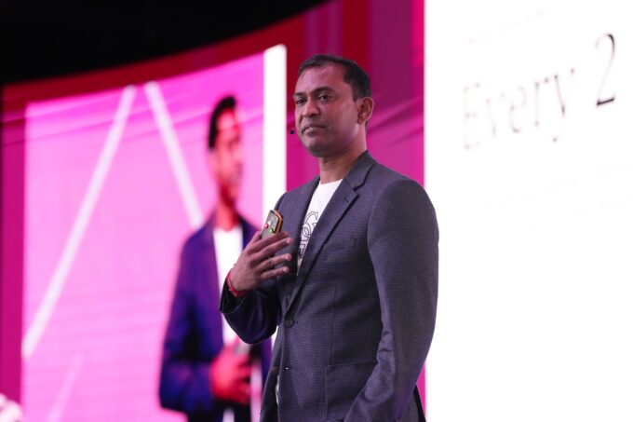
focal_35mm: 185
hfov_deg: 11.1
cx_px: 316
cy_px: 211
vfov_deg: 7.4
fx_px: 3252
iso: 6400
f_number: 4
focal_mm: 185
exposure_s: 1/250
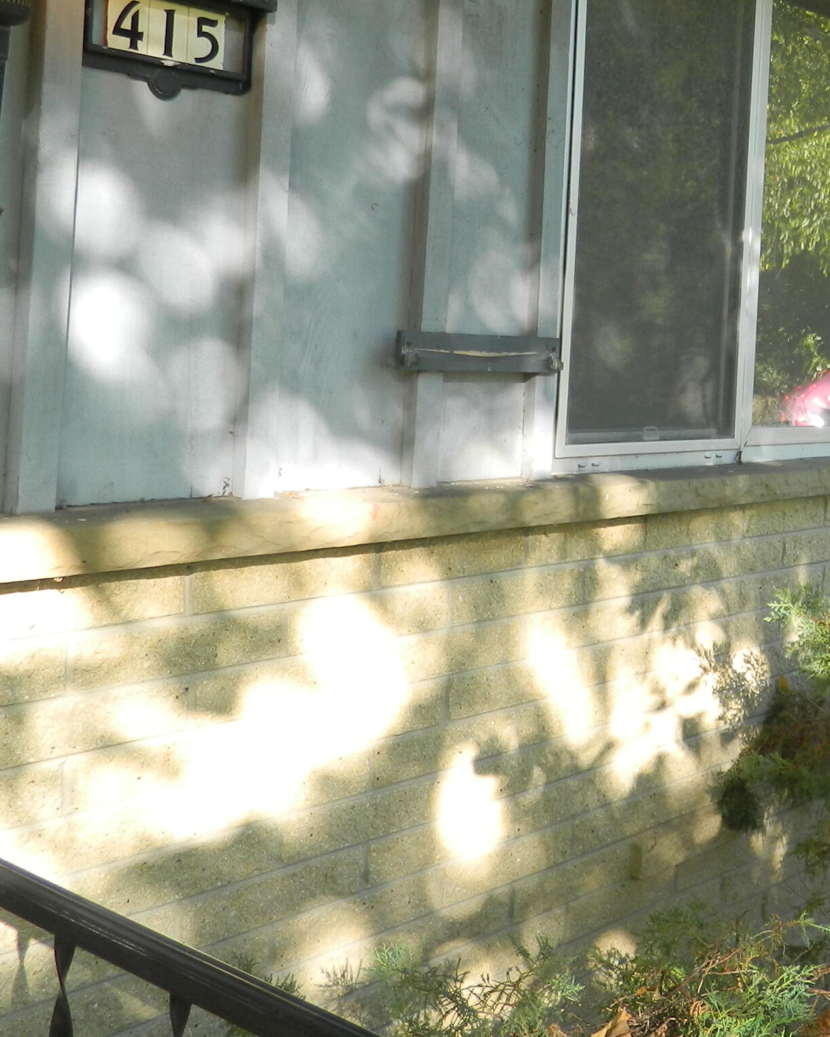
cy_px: 361
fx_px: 1474
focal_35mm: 48
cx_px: 862
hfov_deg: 29.1
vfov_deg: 38.4
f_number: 3.1
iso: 80
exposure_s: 1/60
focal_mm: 4.5
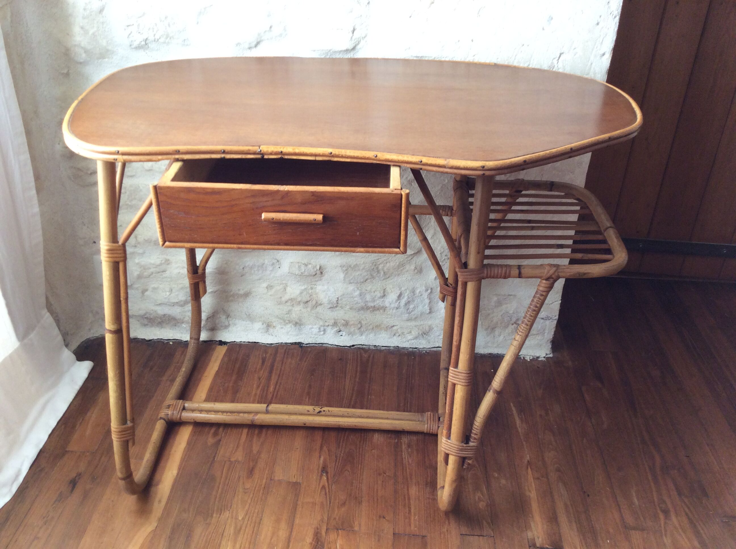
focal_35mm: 32
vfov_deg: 44.1
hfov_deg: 56.9
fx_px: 679
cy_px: 274
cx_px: 368
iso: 50
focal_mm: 3.3
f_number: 2.4
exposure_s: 1/50
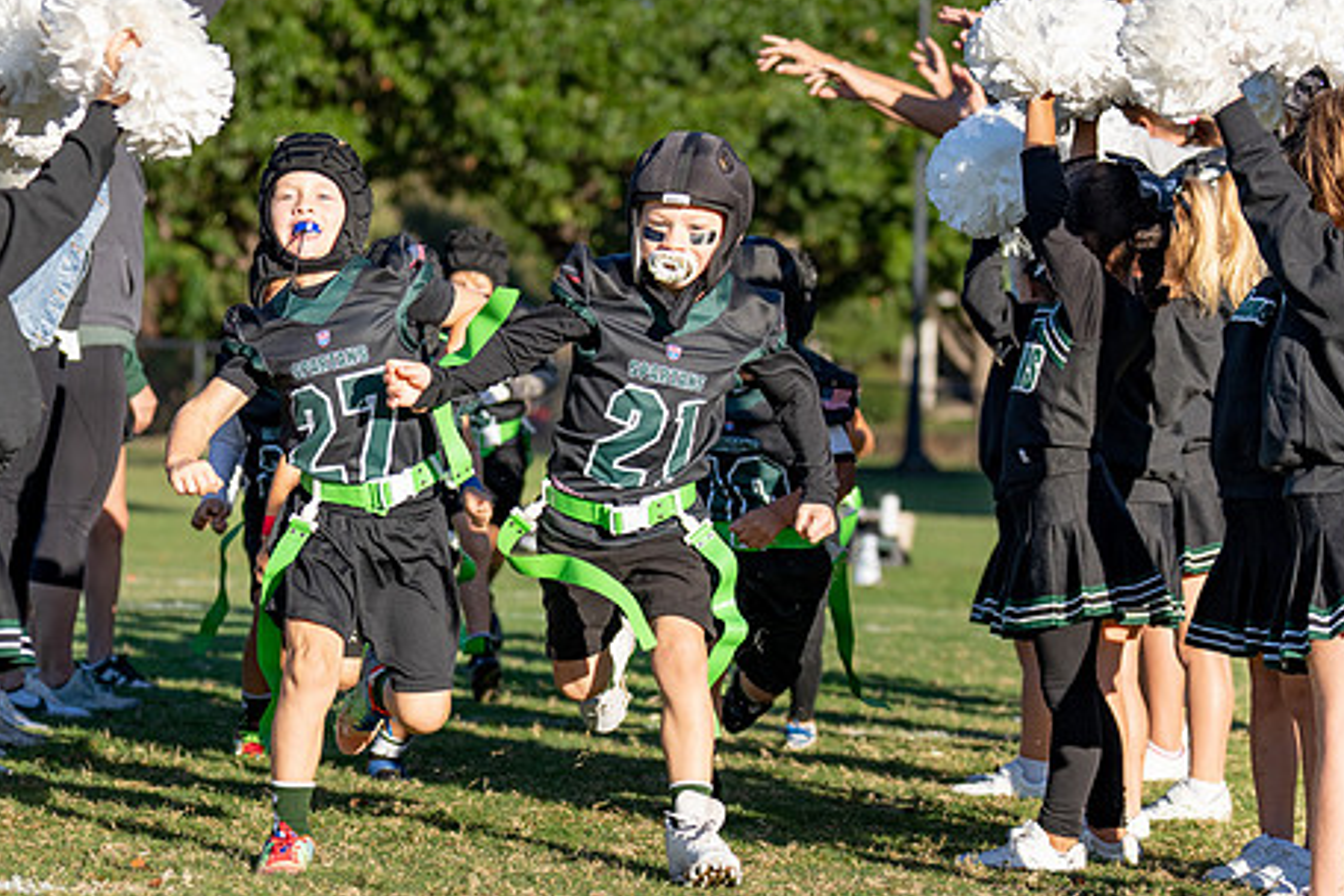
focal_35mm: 129
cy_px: 626
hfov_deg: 15.9
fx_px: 4816
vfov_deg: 10.6
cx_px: 596
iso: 200
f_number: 2.8
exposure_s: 1/2500
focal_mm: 70
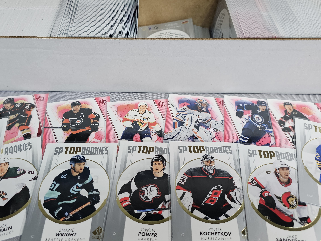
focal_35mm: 32
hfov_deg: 56.8
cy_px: 106
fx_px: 297
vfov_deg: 44.1
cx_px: 150
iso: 200
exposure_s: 1/120
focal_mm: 6.3
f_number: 1.7
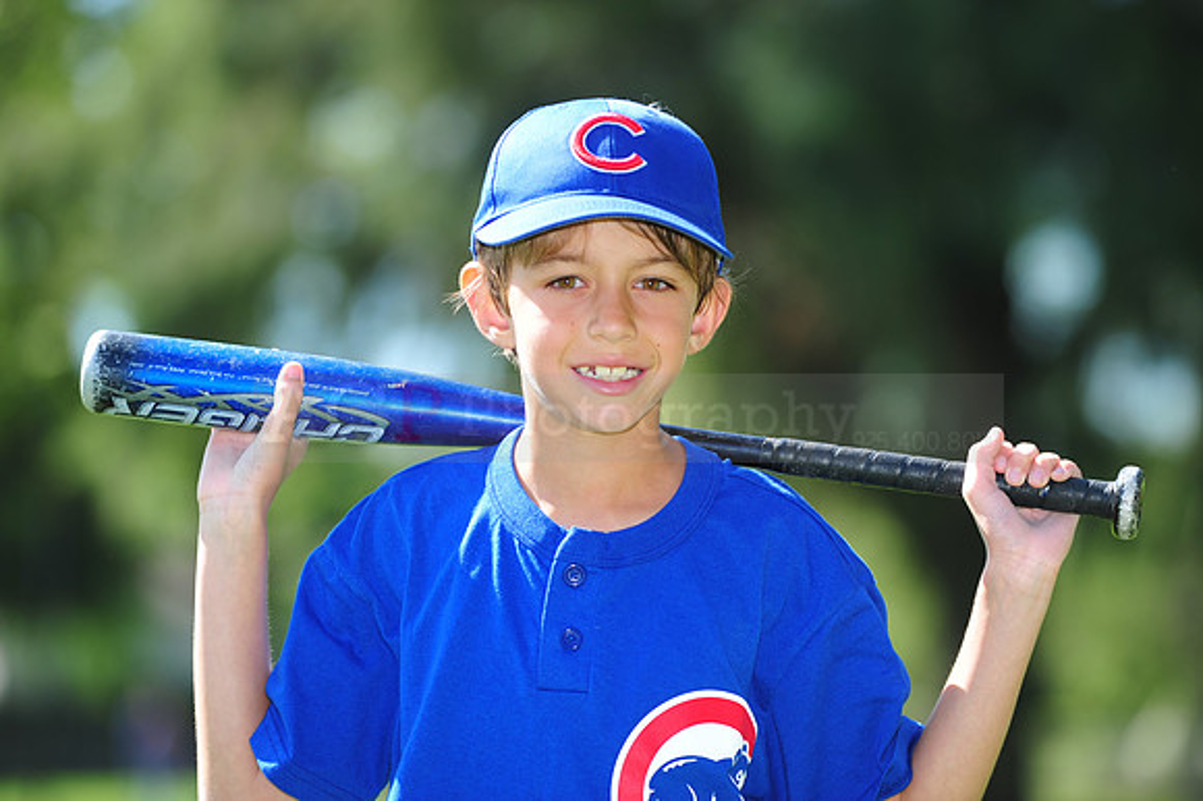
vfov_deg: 6.9
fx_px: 6679
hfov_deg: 10.3
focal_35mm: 200
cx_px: 602
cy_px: 400
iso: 200
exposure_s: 1/500
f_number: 4.5
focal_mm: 200
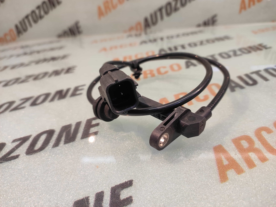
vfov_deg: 74.7
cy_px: 104
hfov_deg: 91.1
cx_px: 138
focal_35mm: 17
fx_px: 135
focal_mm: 4.74
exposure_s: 1/33
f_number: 1.79
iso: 184
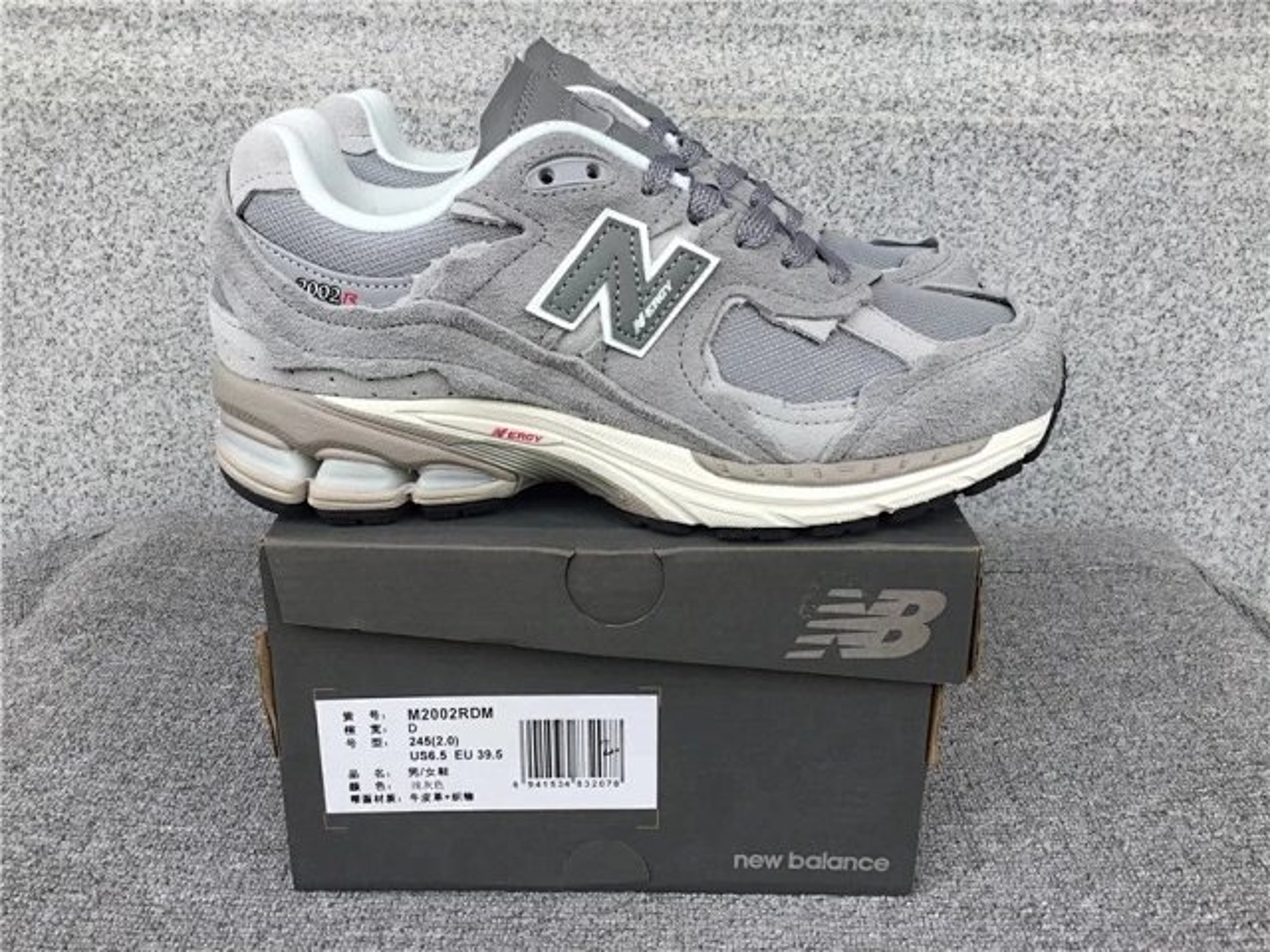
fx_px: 1137
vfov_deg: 45.4
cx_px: 635
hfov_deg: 58.4
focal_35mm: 31
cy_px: 476
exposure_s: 1/299
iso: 25
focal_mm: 3.3
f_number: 2.4
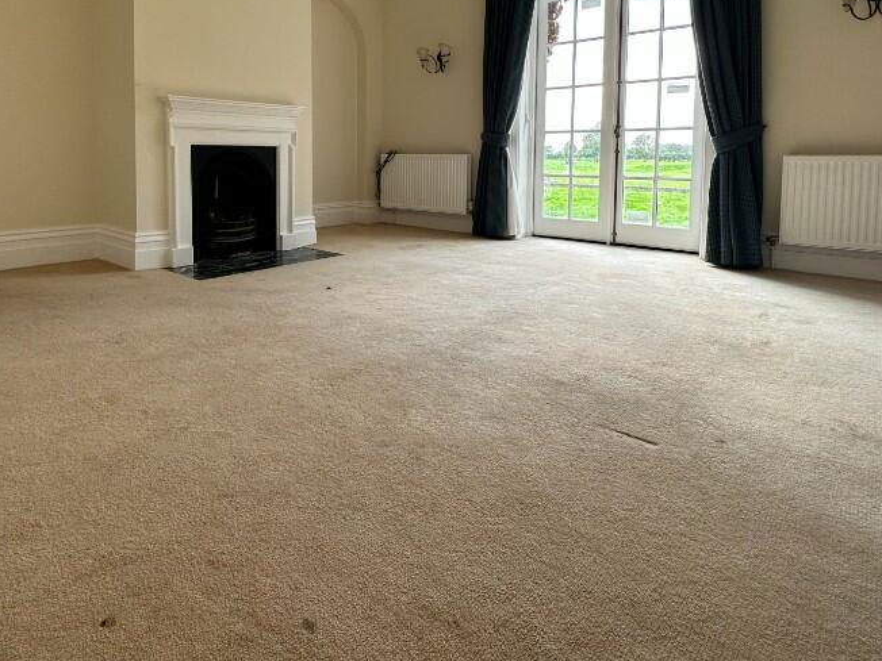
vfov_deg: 58.6
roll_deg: -0.4
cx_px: 341
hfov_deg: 75.3
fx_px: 561
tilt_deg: -3.6
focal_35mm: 22
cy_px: 185
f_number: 2.2
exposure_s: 1/99
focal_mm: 2.22
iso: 64
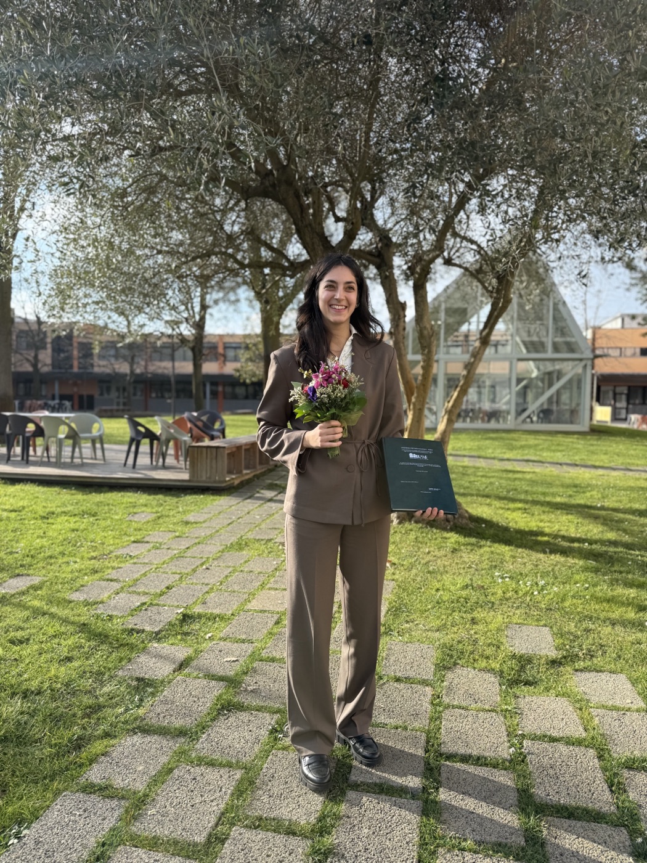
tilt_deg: -1.5
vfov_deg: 71.6
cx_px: 324
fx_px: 598
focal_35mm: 24
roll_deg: -2.8
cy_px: 432
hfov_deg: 56.8
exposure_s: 1/1522
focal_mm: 6.76
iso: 80
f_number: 1.78
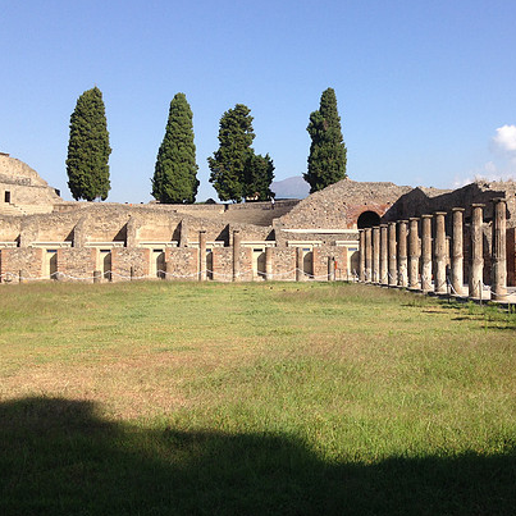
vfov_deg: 40.0
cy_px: 255
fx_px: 708
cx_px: 339
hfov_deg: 39.6
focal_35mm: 42
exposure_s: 1/1178
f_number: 2.4
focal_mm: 4.12
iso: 50
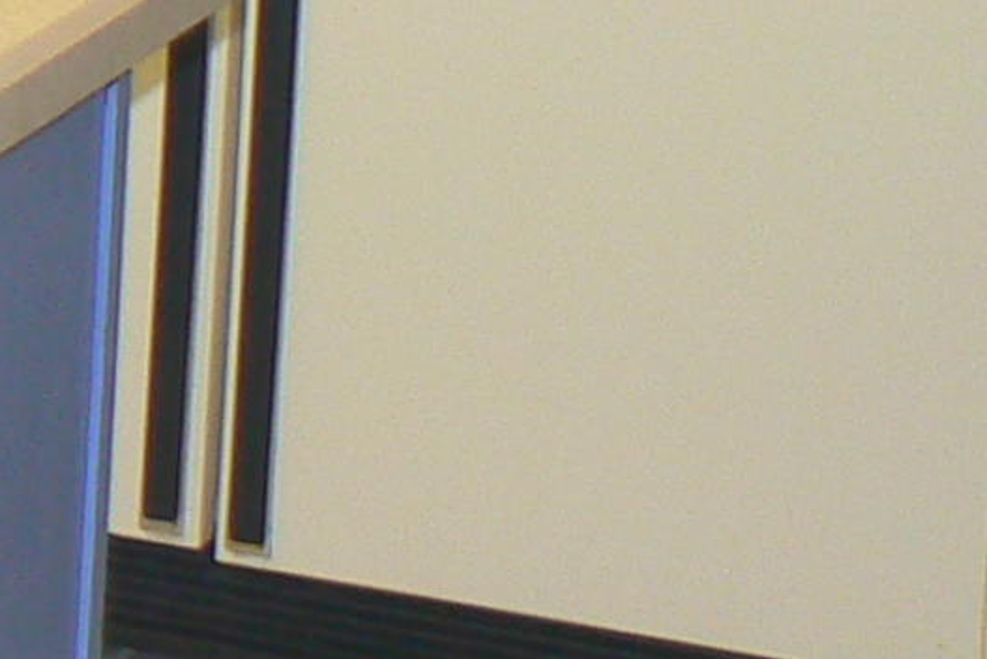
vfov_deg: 6.3
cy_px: -710
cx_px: -1777
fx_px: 5843
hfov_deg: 8.4
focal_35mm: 213
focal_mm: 6
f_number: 2.8
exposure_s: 1/20
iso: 100
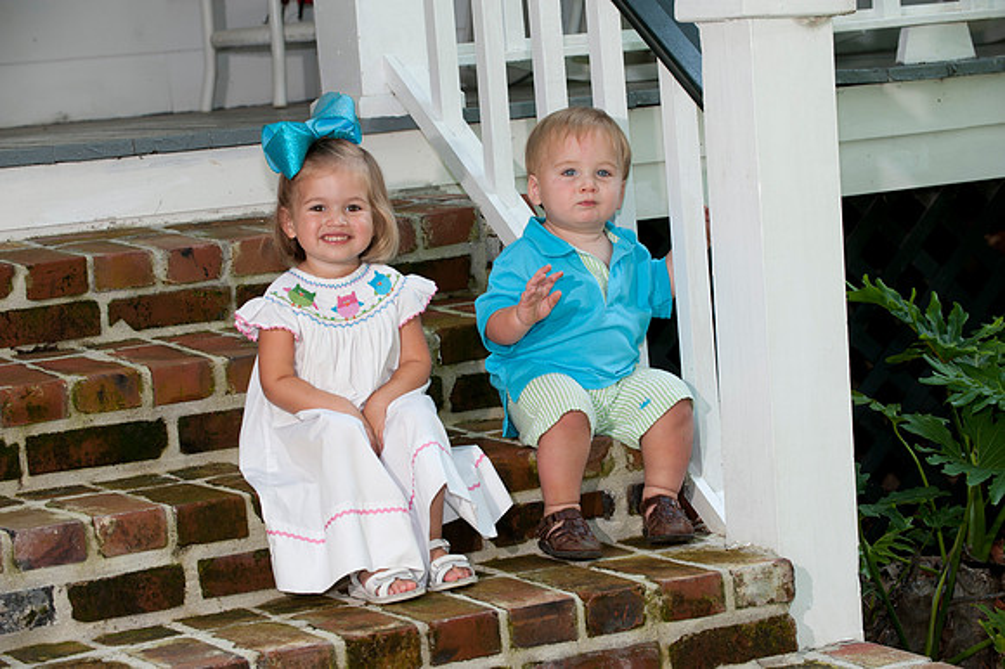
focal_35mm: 102
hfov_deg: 20.0
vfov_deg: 13.4
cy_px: 334
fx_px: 2846
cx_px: 502
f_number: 5.6
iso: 250
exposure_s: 1/100
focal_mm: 102
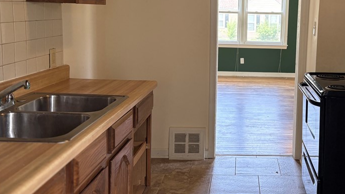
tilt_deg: -6.9
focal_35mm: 42
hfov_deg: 47.0
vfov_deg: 28.0
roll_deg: -0.5
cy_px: 58
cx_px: 249
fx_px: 384
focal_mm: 5.96
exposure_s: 1/60
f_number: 1.6
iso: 160
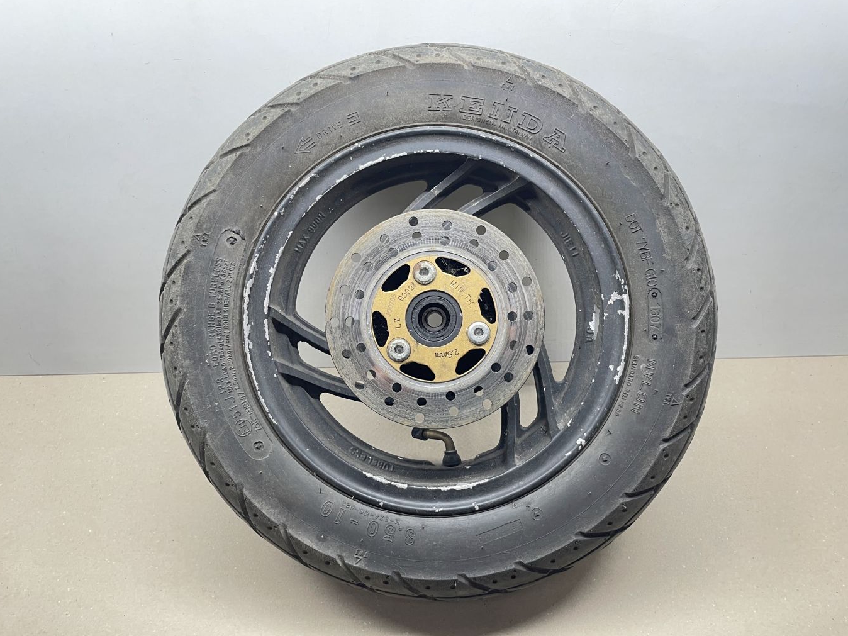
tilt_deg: -39.1
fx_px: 661
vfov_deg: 51.4
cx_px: 423
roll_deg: +2.5
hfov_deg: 65.3
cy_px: 322
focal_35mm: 27
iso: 80
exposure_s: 1/50
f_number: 1.6
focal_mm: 4.2
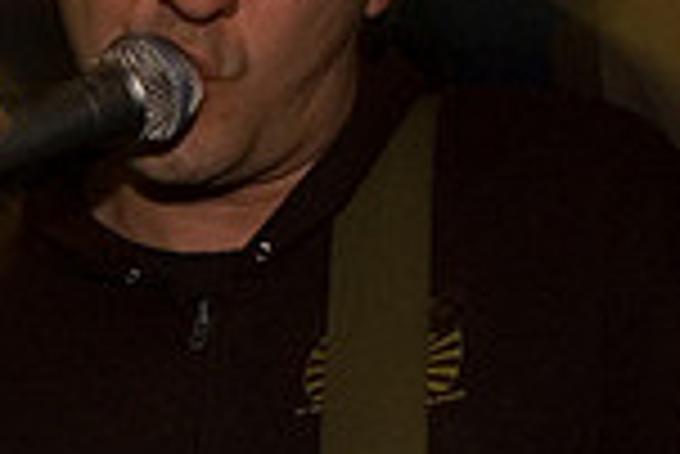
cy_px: 476
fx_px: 2174
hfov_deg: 17.2
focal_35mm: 115
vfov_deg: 11.8
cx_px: -72
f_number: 3.2
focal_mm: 20
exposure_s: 1/10
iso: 800
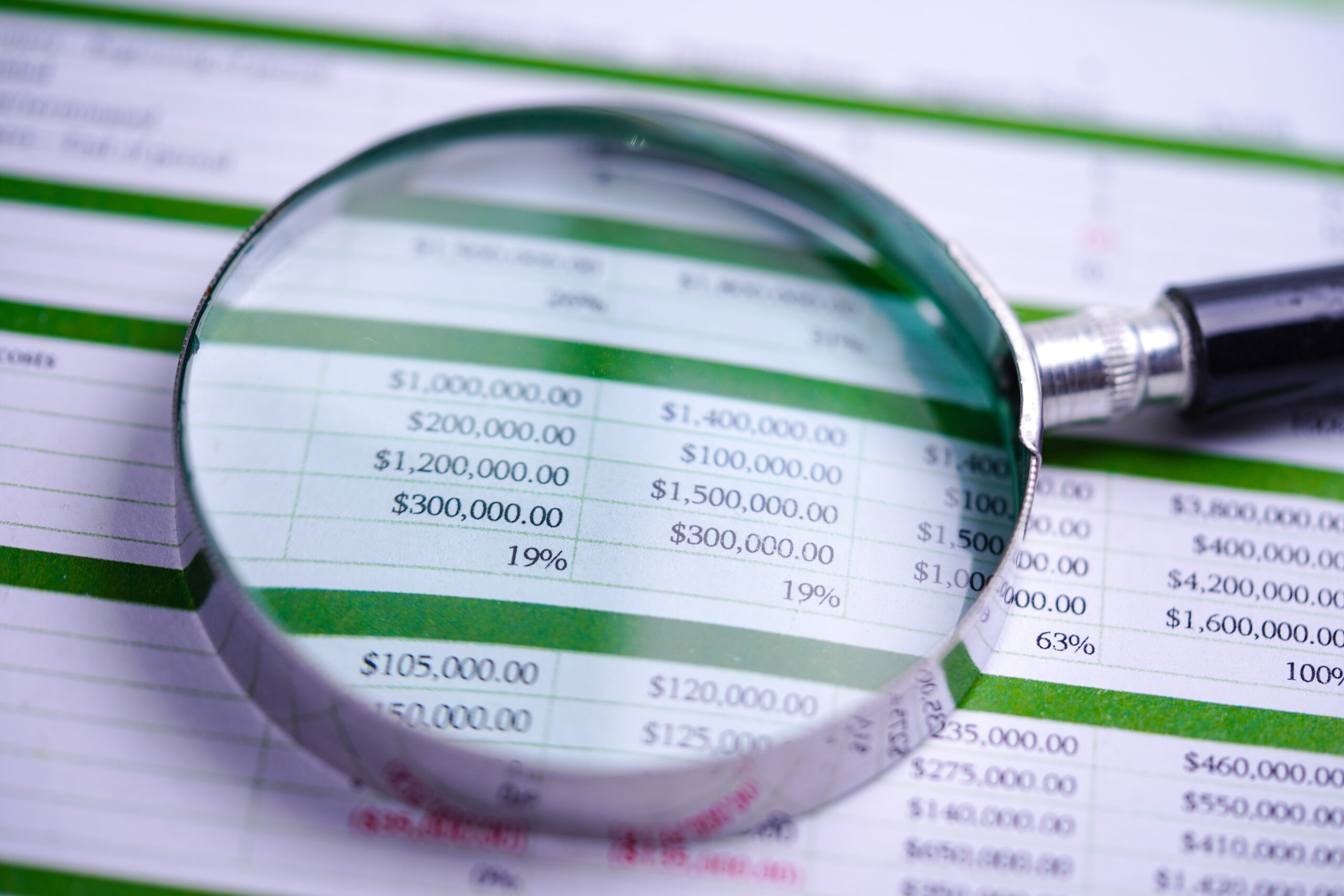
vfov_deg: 15.2
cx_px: 672
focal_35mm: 90
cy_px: 448
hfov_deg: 22.6
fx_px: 3360
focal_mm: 90
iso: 125
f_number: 2.8
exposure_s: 1/100
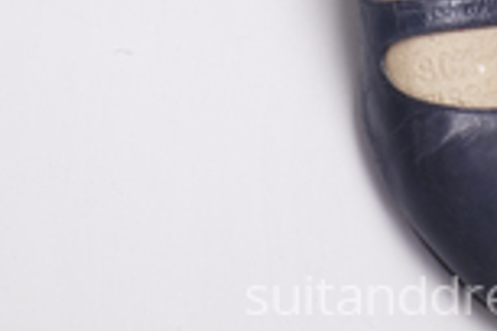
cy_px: -255
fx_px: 2940
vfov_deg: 6.3
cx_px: 320
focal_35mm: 213
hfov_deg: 9.7
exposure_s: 1/100
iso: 320
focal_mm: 31.15
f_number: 4.5
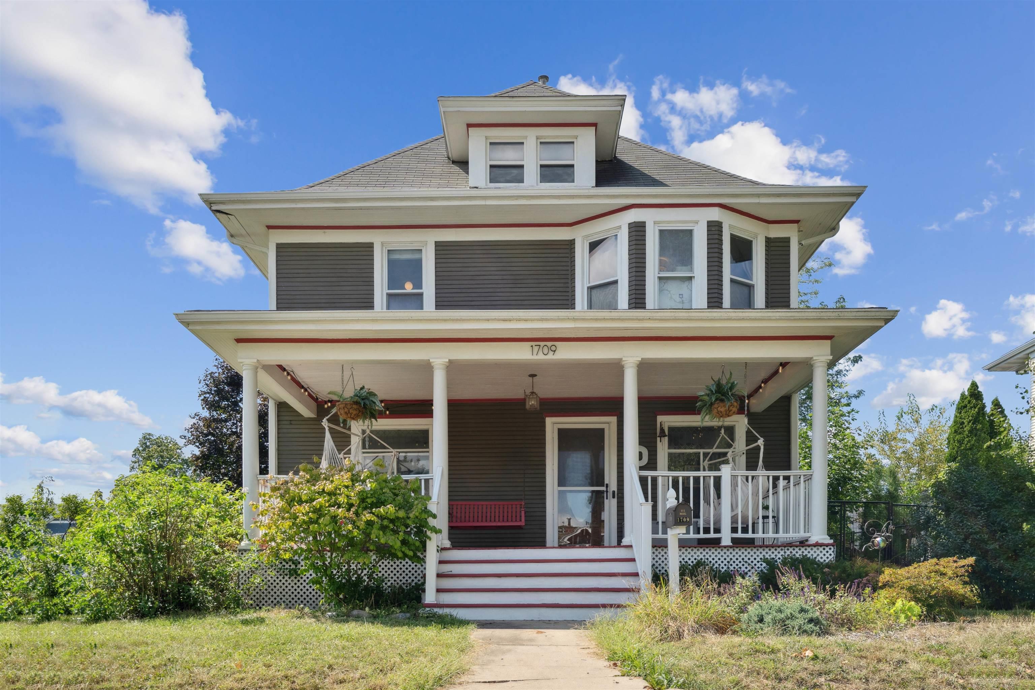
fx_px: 776
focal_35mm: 27
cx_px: 518
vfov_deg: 47.9
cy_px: 345
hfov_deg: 67.4
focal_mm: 27
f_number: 9
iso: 400
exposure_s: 1/500
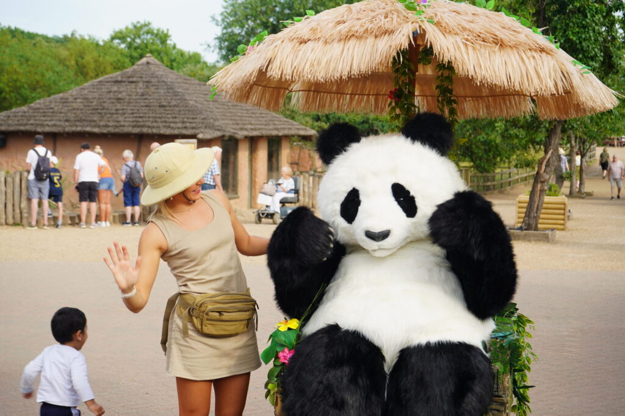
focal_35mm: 69
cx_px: 312
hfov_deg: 29.3
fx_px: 1197
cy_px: 208
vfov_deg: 19.7
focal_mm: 69
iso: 100
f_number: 8
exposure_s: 1/100
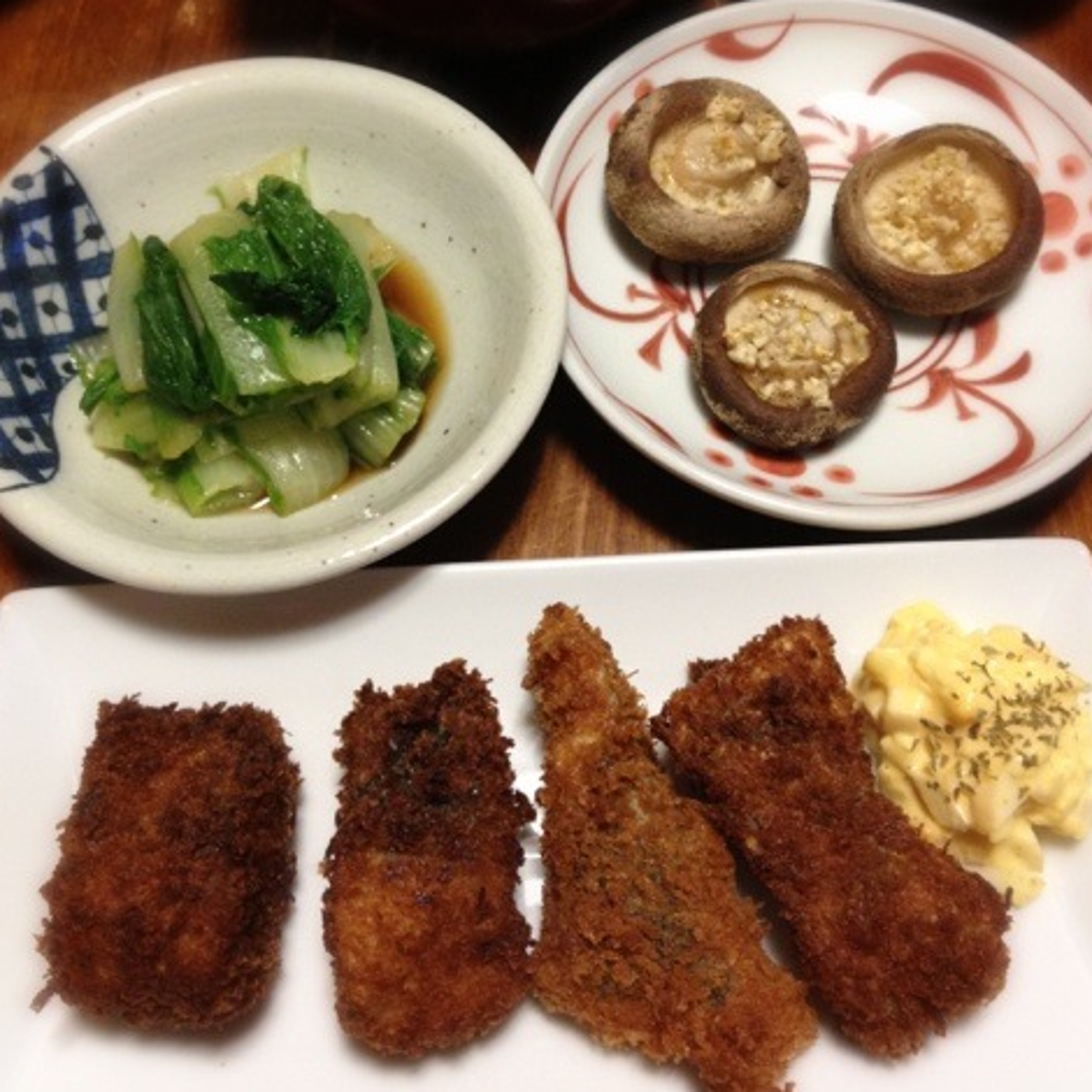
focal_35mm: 42
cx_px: 544
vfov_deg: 39.6
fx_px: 1499
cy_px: 367
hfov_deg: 40.0
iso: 200
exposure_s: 1/20
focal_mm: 4.28
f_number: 2.4
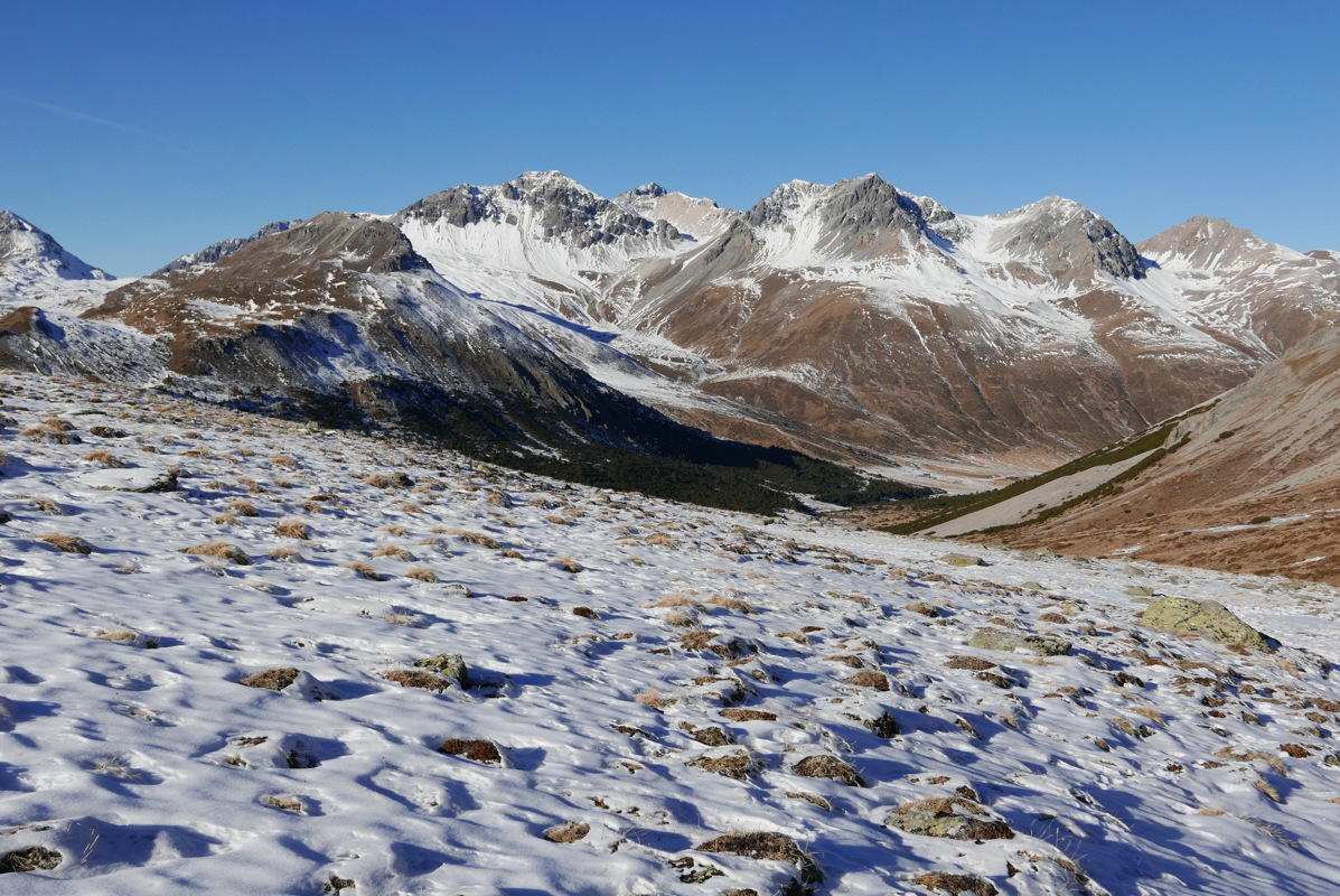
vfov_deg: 35.1
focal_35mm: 38
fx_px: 1415
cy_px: 448
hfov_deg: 50.7
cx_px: 670
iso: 200
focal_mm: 17.2
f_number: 5.6
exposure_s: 1/1600
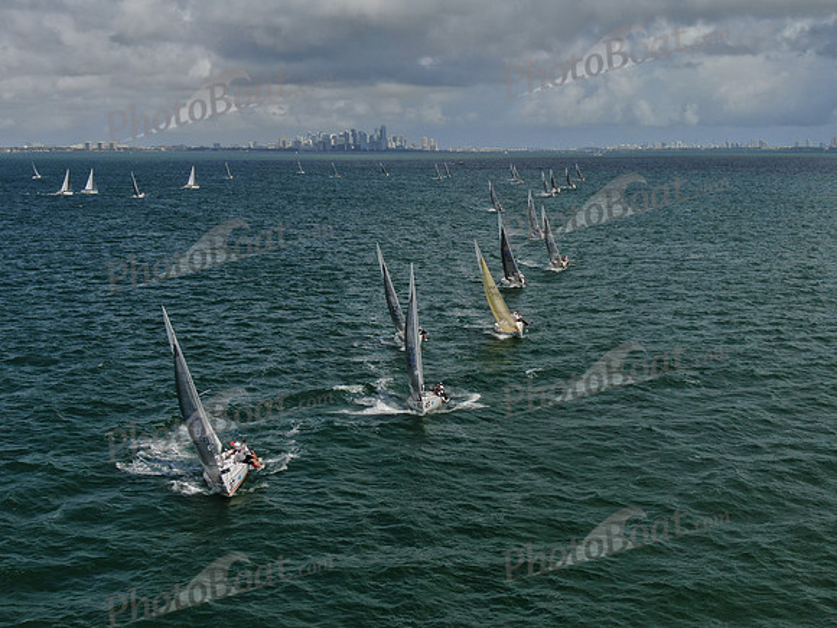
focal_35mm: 48
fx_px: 1161
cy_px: 314
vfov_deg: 30.3
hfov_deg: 39.7
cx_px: 418
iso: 100
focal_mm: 8.6
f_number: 3.8
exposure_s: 1/1600
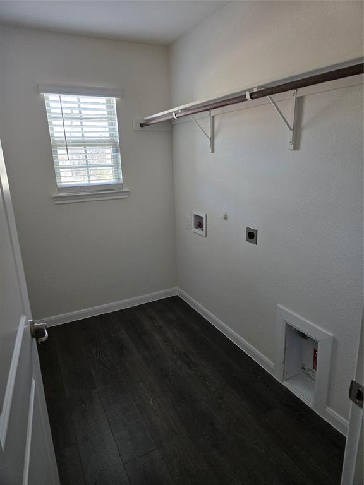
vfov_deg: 73.9
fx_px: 322
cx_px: 182
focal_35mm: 23
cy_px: 242
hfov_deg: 58.9
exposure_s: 1/120
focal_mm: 5.4
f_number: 1.8
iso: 250
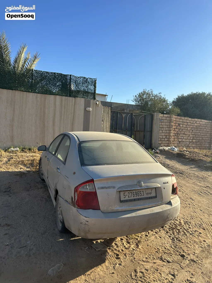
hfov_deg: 56.8
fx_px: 196
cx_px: 106
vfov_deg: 71.6
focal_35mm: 24
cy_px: 142
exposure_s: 1/2967
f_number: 1.78
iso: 80
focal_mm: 6.86
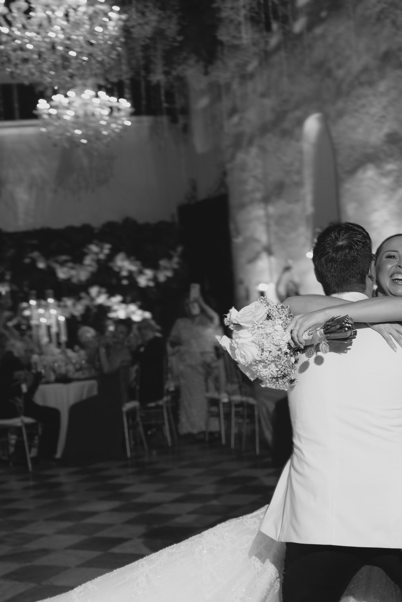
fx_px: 1004
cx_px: 203
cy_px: 348
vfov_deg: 33.3
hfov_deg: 22.6
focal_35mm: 60
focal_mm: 35
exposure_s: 1/160
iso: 640
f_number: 2.5
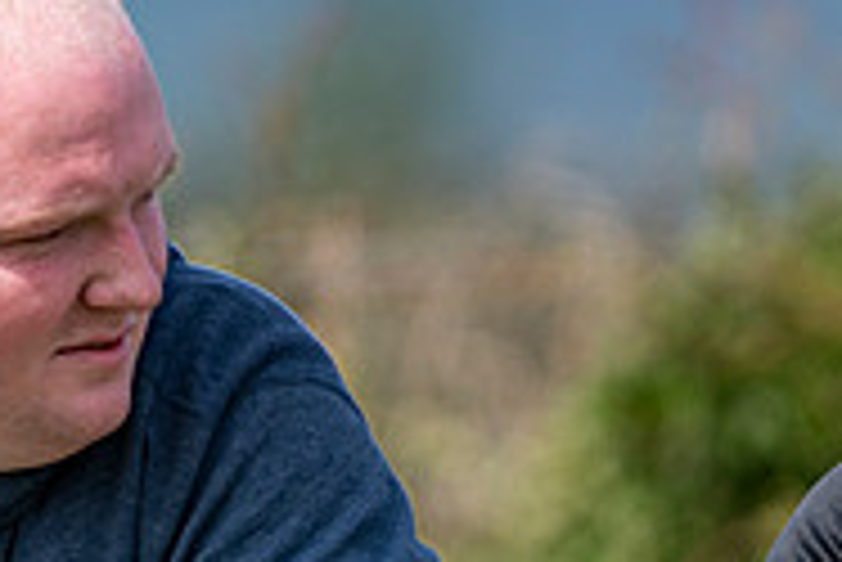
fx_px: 32582
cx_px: 1279
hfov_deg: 1.5
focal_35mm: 1392
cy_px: 618
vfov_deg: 1.0
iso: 100
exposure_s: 1/1600
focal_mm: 300
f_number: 2.8
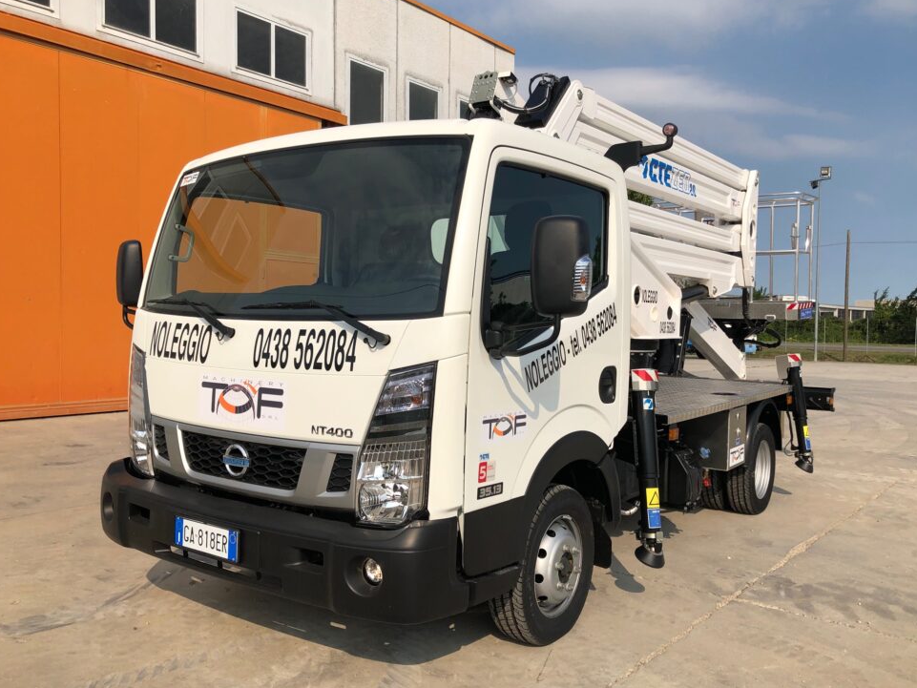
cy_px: 356
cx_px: 481
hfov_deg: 59.9
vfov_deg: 46.8
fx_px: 795
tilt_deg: -2.1
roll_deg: -1.4
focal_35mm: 30
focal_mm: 3.99
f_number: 1.8
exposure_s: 1/3436
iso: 20
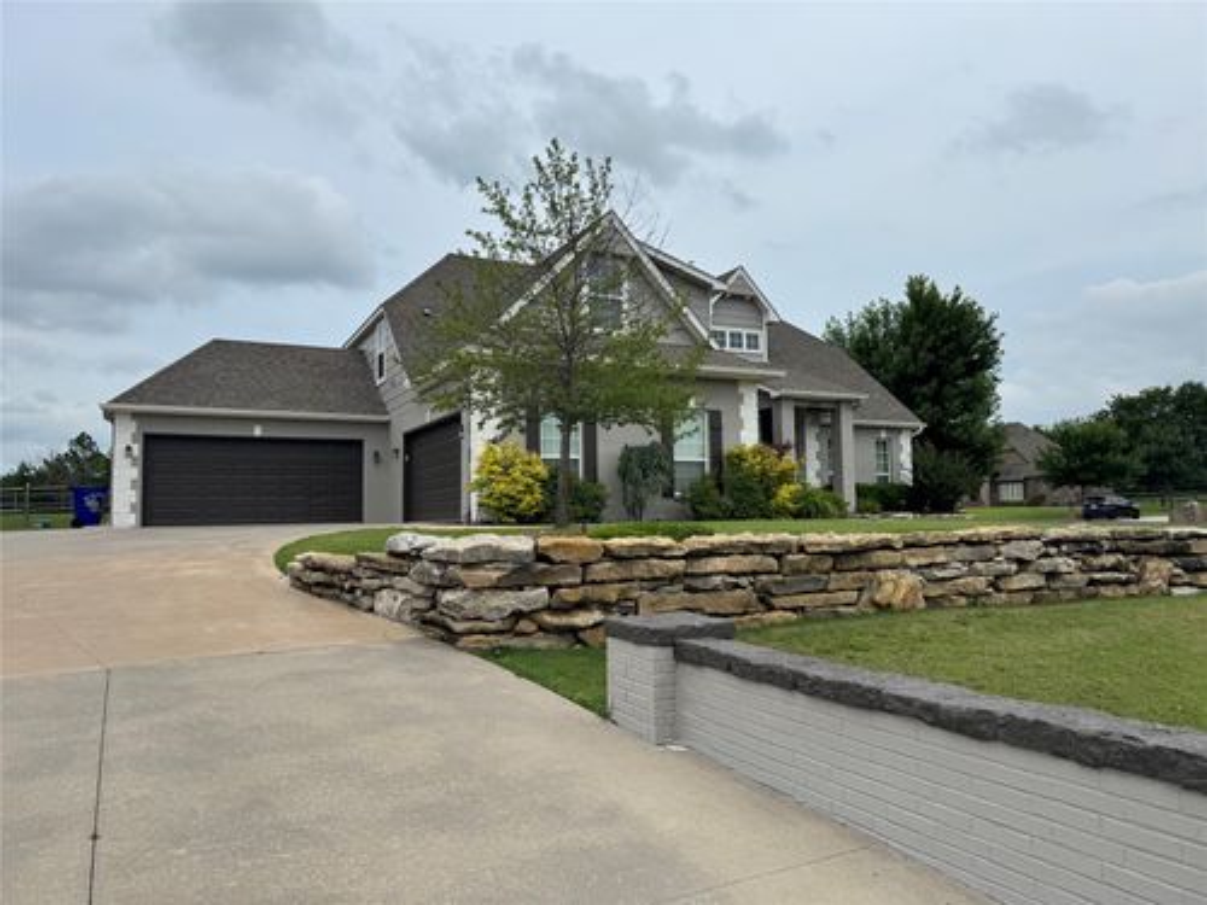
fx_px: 837
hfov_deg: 71.6
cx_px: 604
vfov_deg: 56.8
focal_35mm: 24
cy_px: 452
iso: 80
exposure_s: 1/5348
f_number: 1.78
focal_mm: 6.76
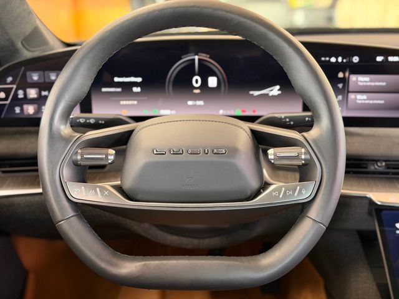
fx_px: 553
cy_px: 150
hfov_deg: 39.7
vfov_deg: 30.3
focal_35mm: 48
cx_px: 200
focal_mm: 6.76
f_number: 1.78
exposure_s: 1/40
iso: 320
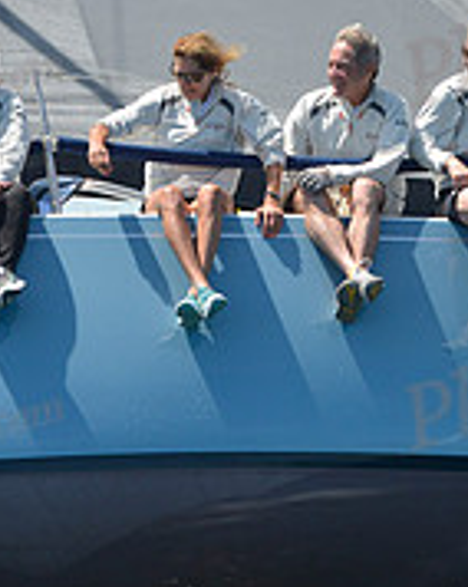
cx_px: 237
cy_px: 239
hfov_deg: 4.8
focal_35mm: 321
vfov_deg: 6.0
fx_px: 5567
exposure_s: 1/1250
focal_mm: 105
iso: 280
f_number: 6.3
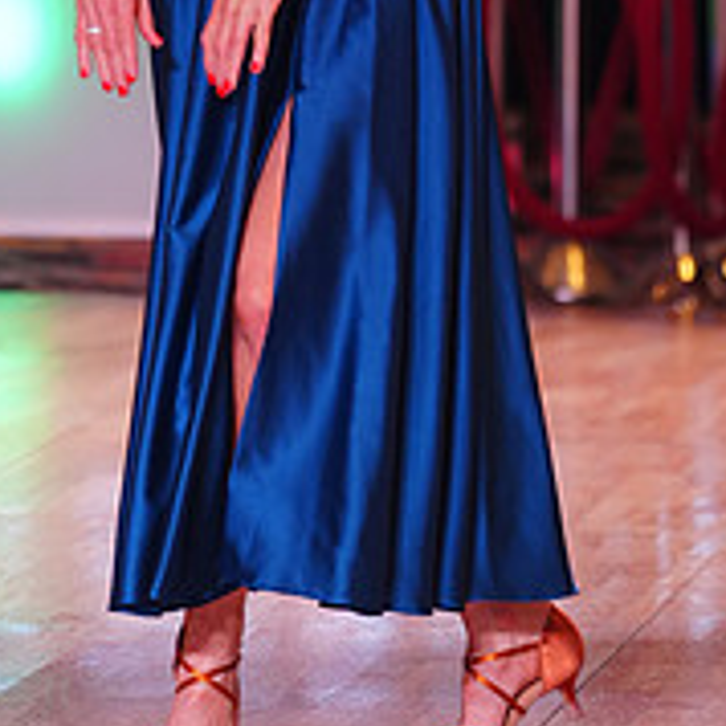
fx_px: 8091
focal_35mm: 341
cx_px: 80
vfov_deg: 5.1
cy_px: -163
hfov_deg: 5.1
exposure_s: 1/250
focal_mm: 123
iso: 800
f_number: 2.8
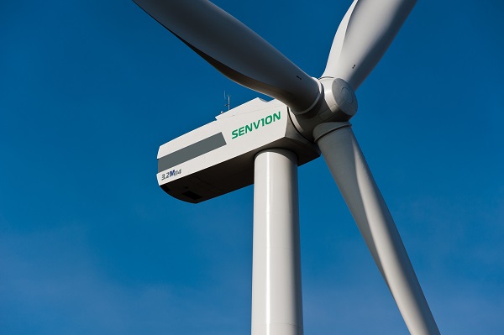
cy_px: 168
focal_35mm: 200
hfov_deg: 10.3
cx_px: 252
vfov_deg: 6.9
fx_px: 2798
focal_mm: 200
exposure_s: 1/750
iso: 200
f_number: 13
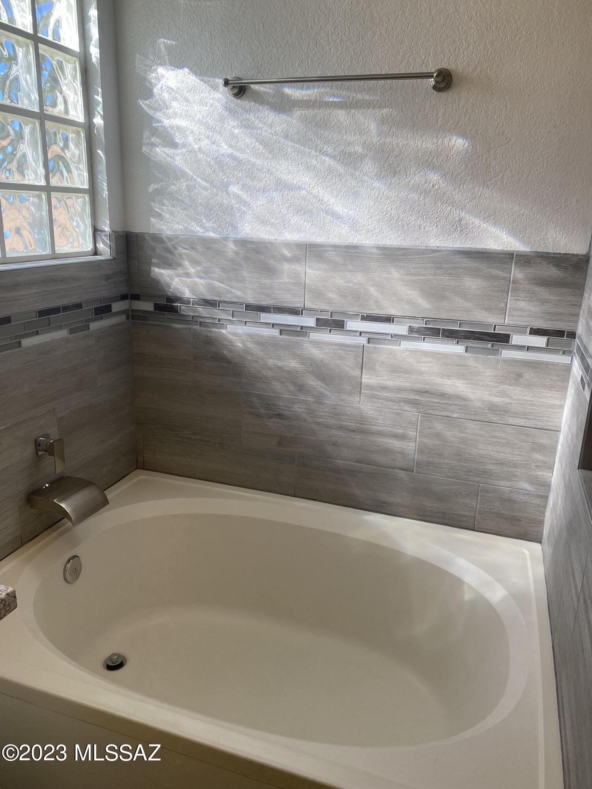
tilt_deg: -15.7
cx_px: 296
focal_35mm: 26
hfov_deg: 53.1
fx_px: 593
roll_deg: -2.1
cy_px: 394
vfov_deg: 67.3
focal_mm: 4.25
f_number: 1.8
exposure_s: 1/330
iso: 32
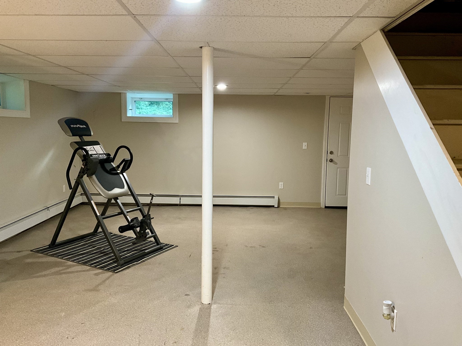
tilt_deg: -6.7
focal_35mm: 29
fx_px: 387
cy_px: 173
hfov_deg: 61.7
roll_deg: -0.2
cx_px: 231
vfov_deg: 48.2
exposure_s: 1/60
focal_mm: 3
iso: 200
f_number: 1.8
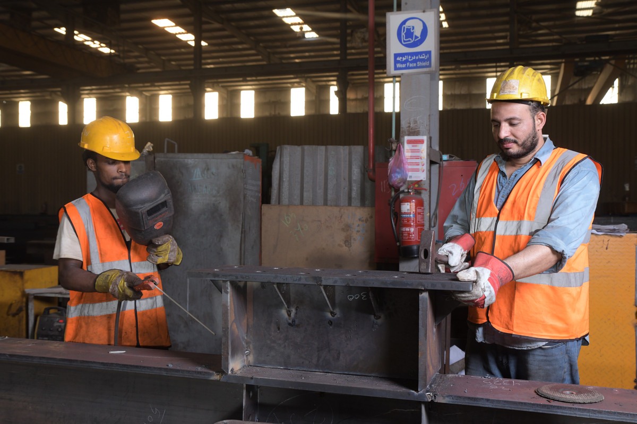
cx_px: 318
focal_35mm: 38
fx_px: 672
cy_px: 212
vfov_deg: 35.1
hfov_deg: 50.7
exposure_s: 1/200
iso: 1000
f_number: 6.3
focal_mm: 38
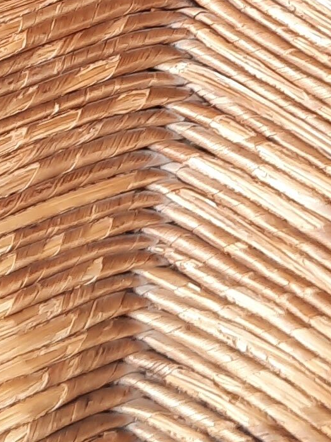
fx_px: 1824
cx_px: 202
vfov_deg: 13.4
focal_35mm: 143
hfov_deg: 10.4
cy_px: -114
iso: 50
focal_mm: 4.6
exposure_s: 1/100
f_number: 2
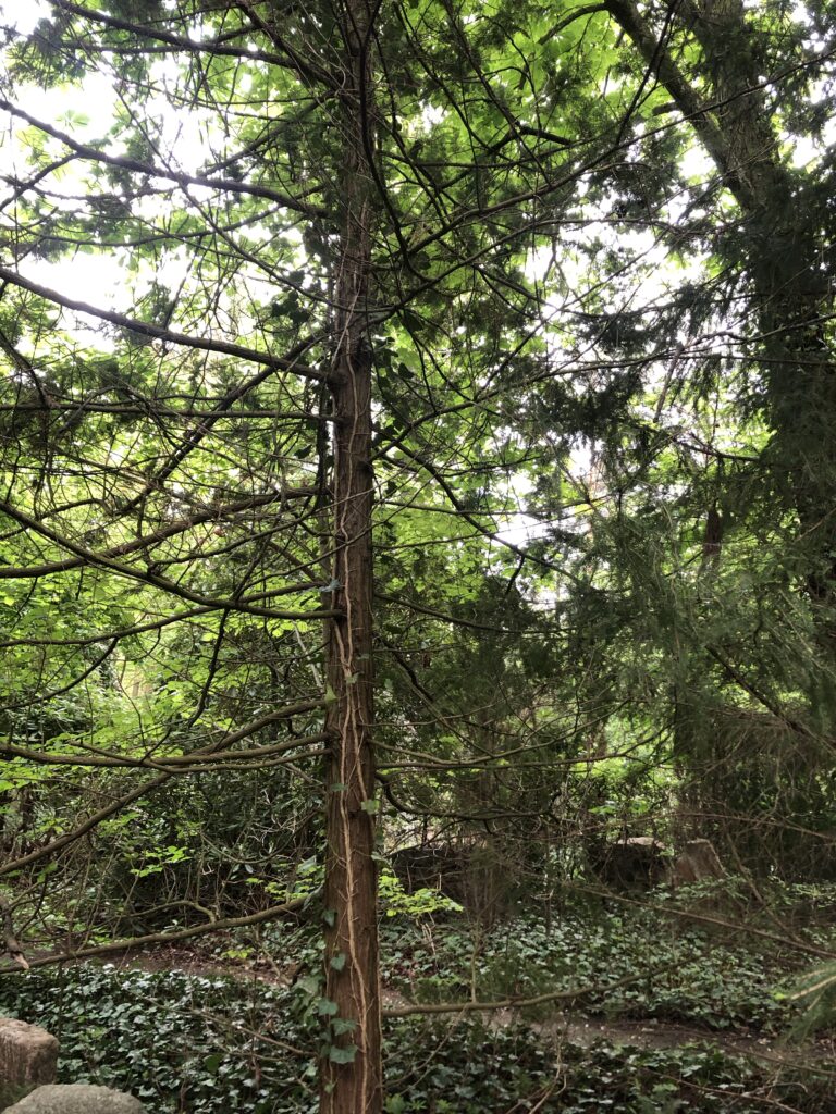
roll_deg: -0.1
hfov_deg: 49.7
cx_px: 418
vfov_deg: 63.4
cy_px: 557
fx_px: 902
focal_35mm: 28
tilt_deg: +12.9
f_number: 1.8
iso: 32
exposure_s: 1/30
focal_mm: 3.99
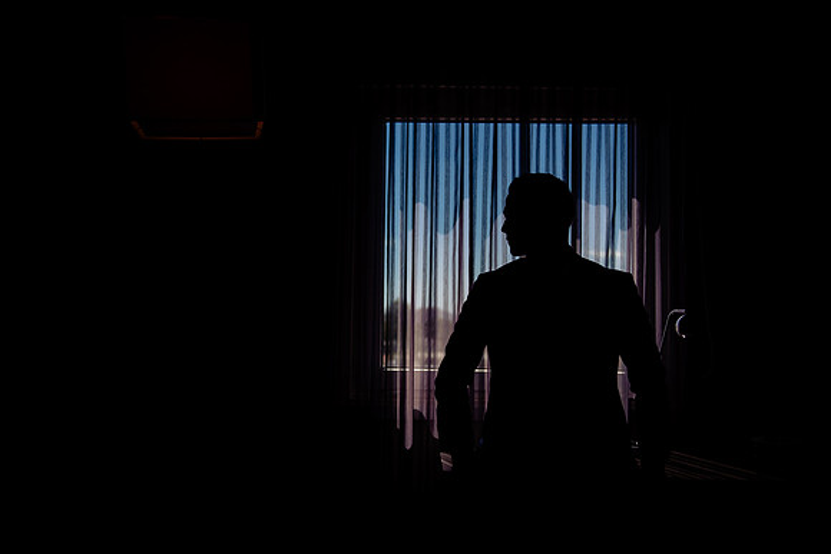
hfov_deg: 50.7
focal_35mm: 38
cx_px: 416
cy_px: 277
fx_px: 877
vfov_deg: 35.1
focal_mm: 38
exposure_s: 1/3200
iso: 250
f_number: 2.8
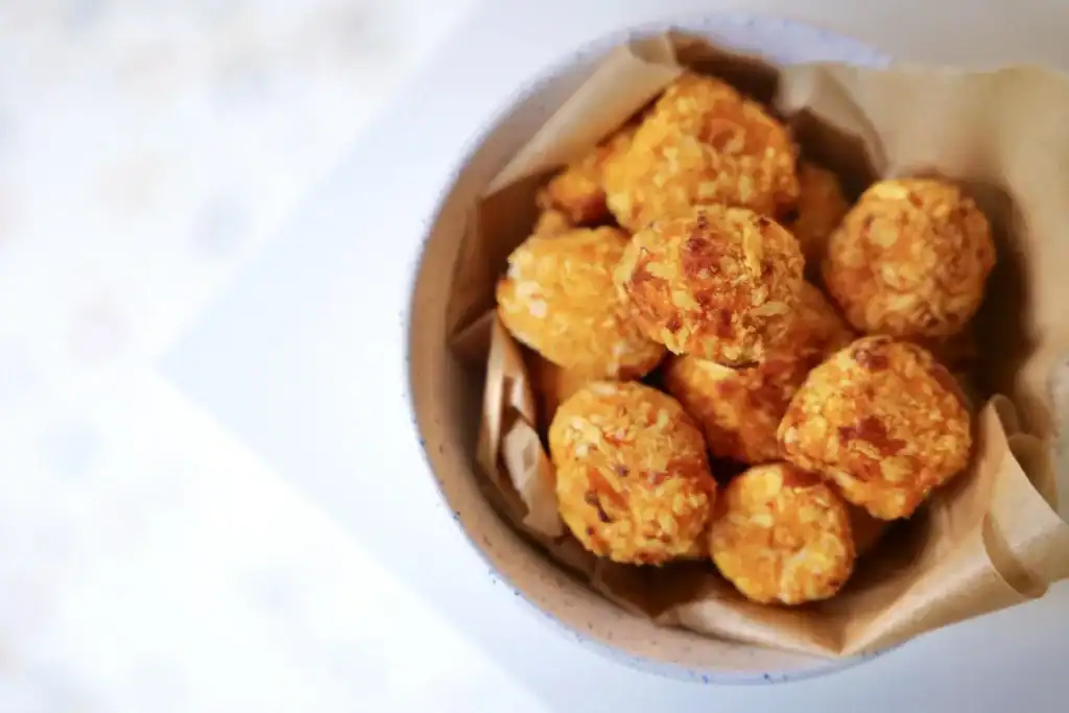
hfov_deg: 28.8
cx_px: 534
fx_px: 2079
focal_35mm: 70
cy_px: 356
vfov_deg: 19.5
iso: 2000
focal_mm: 70
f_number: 2.8
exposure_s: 1/80
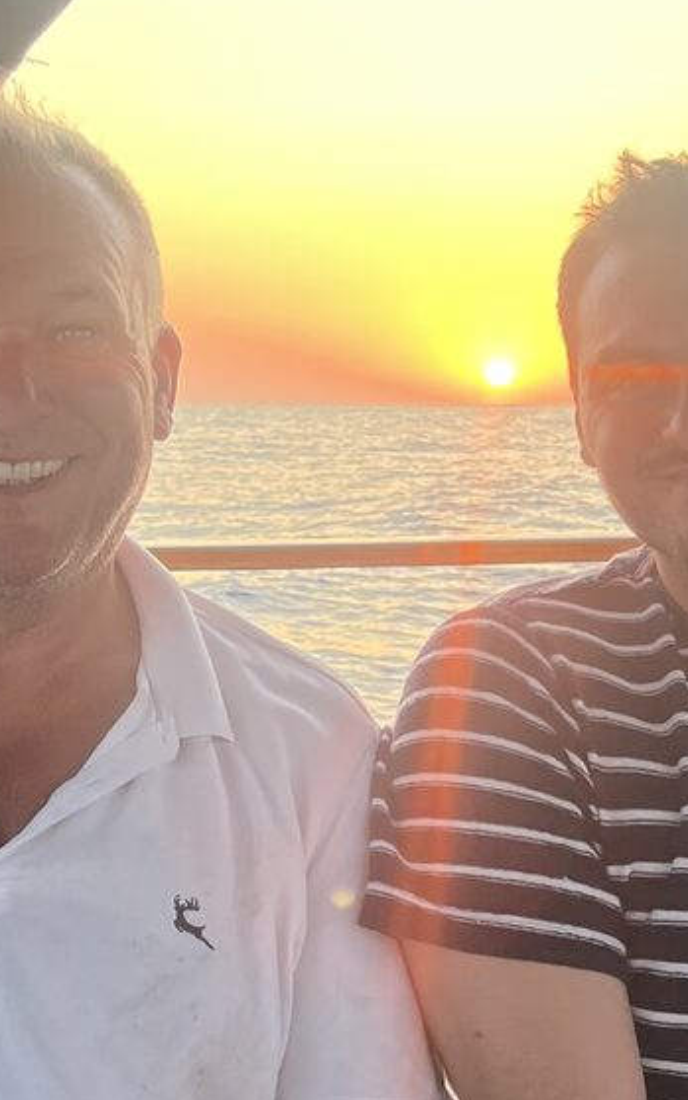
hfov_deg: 16.5
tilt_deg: -4.4
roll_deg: -0.1
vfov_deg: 26.1
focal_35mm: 79
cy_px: 605
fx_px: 2369
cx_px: 412
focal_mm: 5.1
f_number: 1.6
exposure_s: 1/122
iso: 40
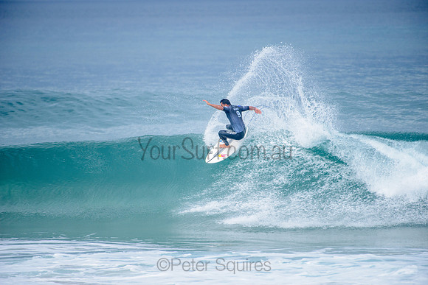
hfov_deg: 4.1
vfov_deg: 2.8
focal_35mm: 500
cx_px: 214
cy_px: 142
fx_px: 5946
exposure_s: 1/2000
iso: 280
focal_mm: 500
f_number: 5.6
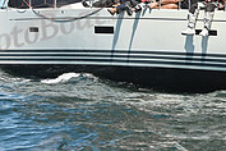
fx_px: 1437
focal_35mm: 229
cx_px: 206
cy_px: -56
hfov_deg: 9.0
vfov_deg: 6.0
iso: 320
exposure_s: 1/3200
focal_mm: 70
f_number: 5
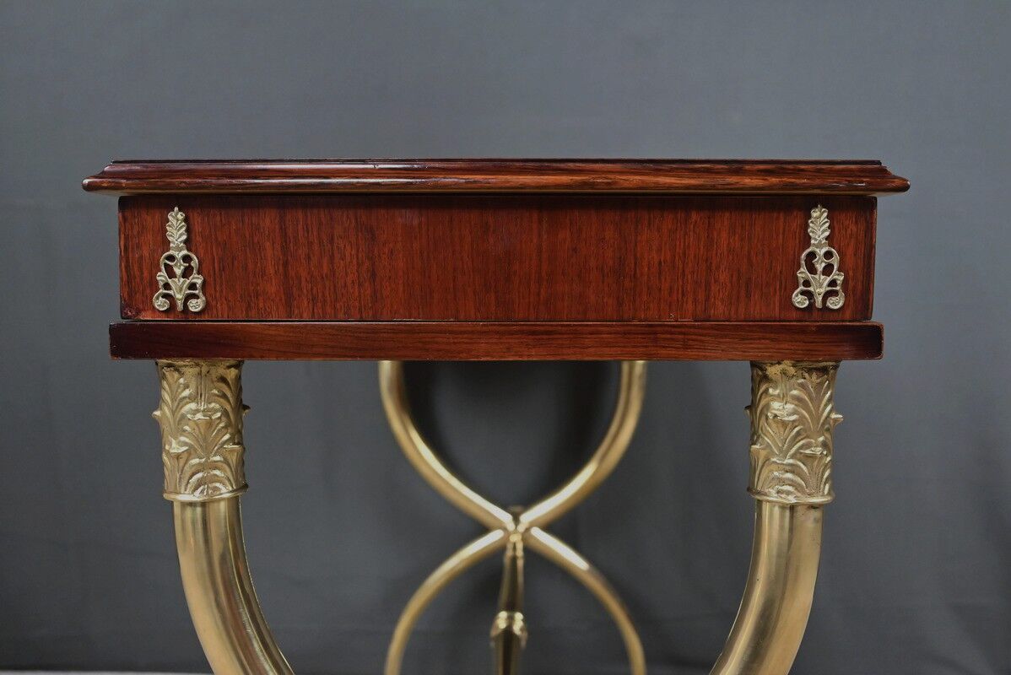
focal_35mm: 34
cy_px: 338
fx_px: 955
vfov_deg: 38.9
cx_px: 506
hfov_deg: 55.8
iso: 5000
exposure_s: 1/80
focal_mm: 34
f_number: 5
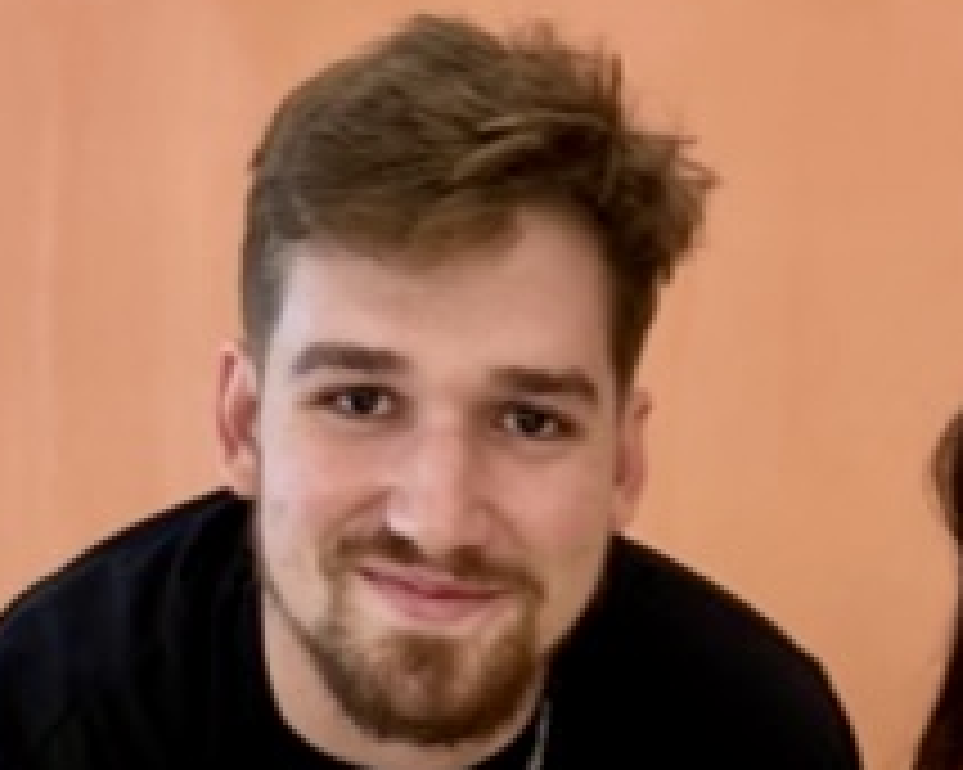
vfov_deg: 20.7
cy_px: 869
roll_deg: -0.7
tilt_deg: -8.4
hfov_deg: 27.0
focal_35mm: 70
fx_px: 1994
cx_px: 634
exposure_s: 1/41
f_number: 1.78
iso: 640
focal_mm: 6.86
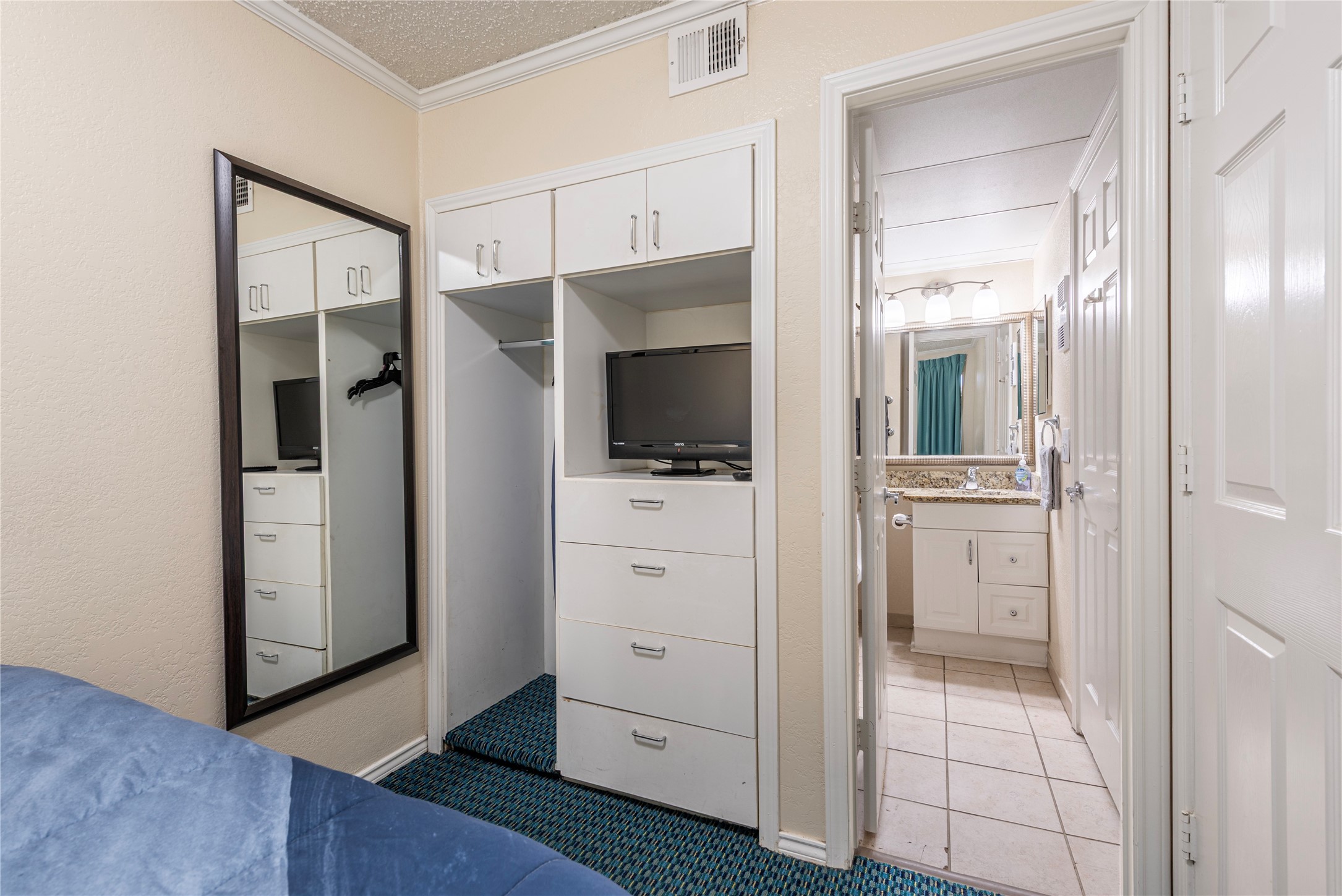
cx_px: 671
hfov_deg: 96.7
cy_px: 448
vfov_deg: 73.8
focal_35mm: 16
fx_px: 597
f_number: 9
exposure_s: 1/1.67
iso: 100
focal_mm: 16
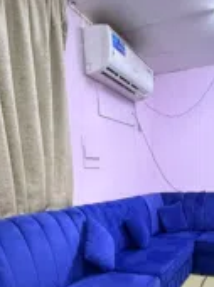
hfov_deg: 42.7
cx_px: 123
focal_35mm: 33
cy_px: 280
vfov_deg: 47.1
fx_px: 273
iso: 1000
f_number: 2.2
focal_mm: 2.22
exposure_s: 1/50
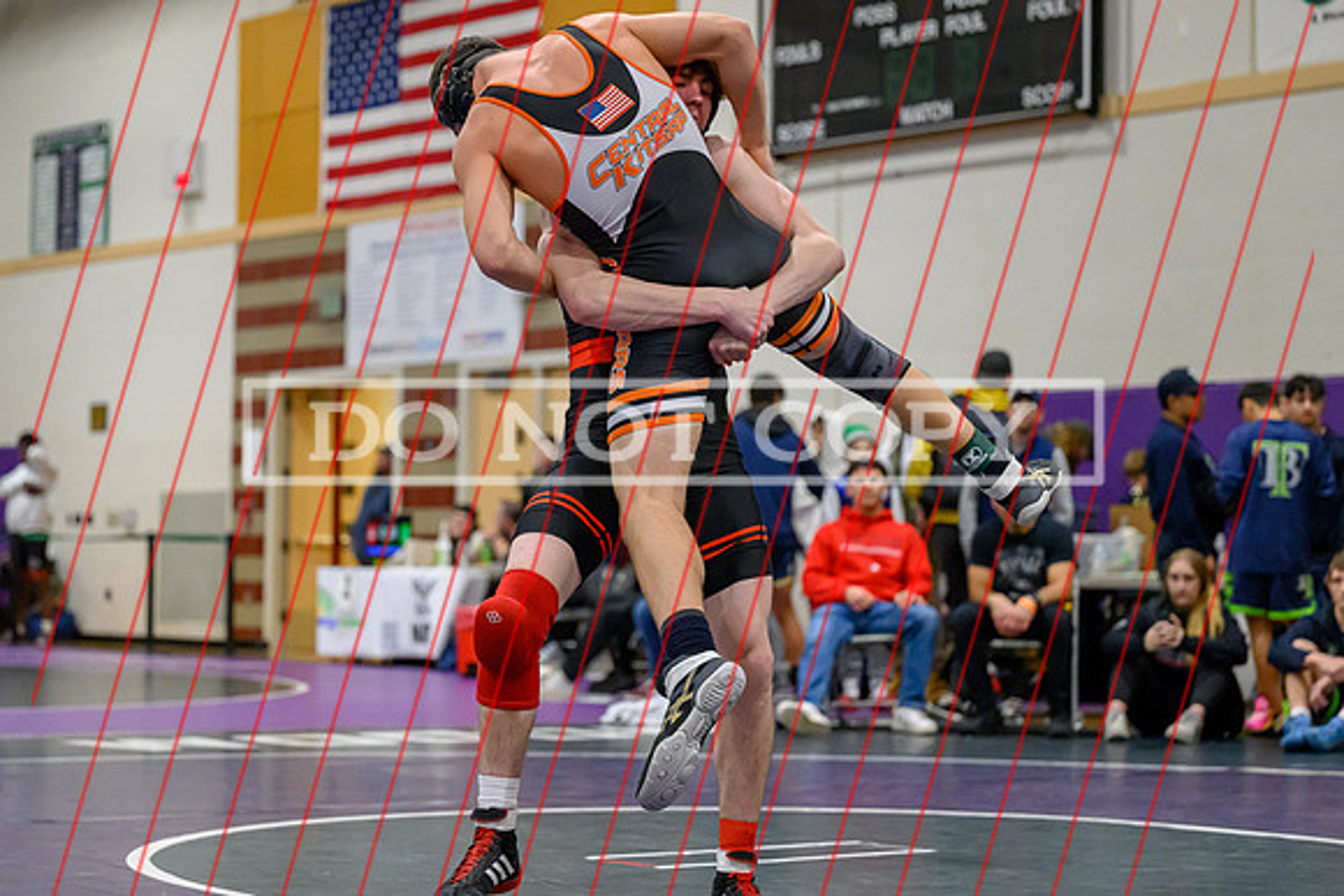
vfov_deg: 16.5
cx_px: 589
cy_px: 408
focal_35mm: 83
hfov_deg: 24.6
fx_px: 3086
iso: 8000
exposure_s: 1/800
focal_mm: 71
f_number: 2.8
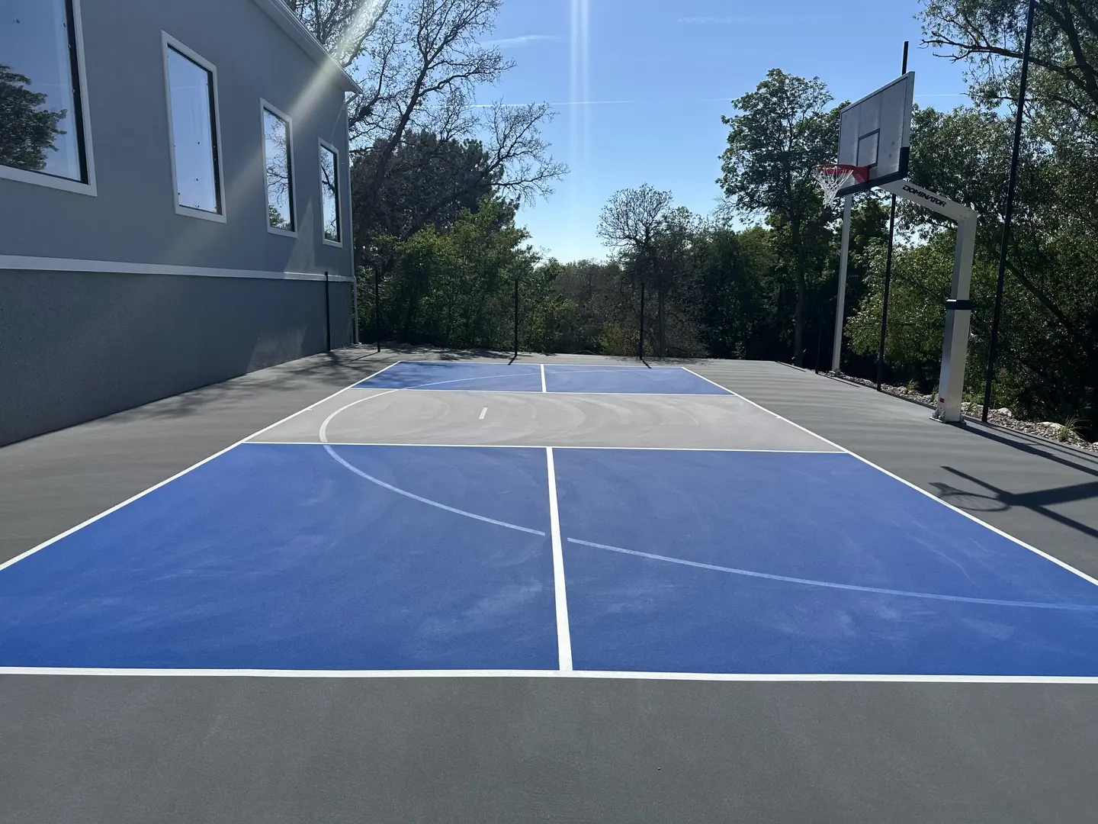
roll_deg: -0.9
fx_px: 761
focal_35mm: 24
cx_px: 549
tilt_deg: -8.1
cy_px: 412
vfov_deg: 56.8
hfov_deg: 71.6
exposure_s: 1/6623
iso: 80
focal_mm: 6.86
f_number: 1.78
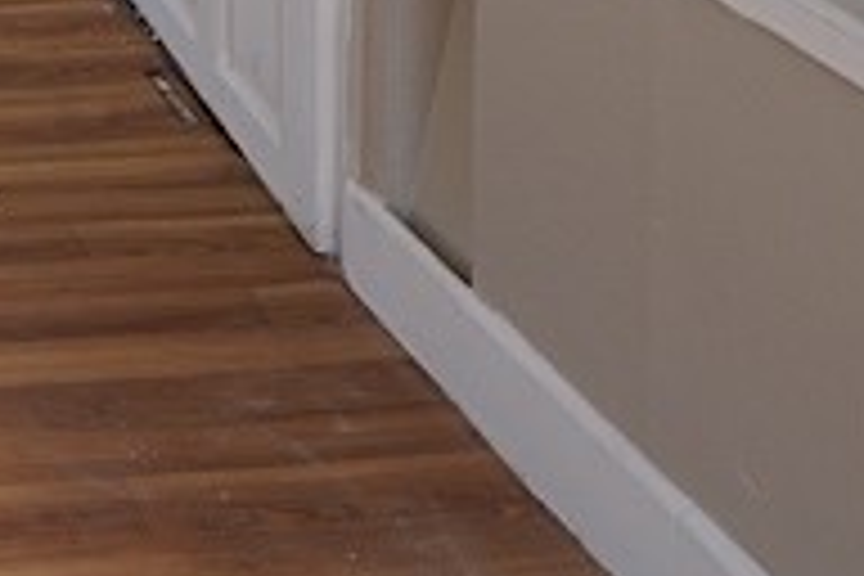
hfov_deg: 21.4
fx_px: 1800
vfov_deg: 15.0
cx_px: -522
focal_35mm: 75
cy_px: -562
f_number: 7.1
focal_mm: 18
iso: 320
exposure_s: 1/30
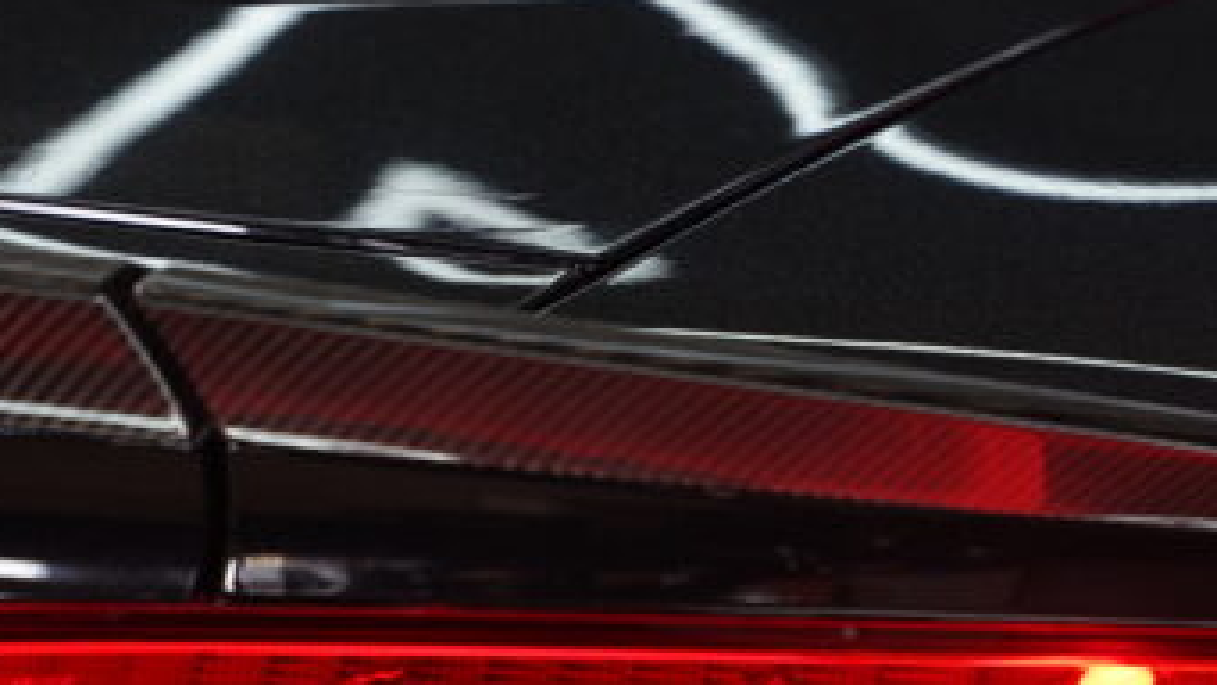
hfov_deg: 13.0
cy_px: 899
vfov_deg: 7.3
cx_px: 603
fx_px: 5326
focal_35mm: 165
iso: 800
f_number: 3.2
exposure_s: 1/80
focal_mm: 70
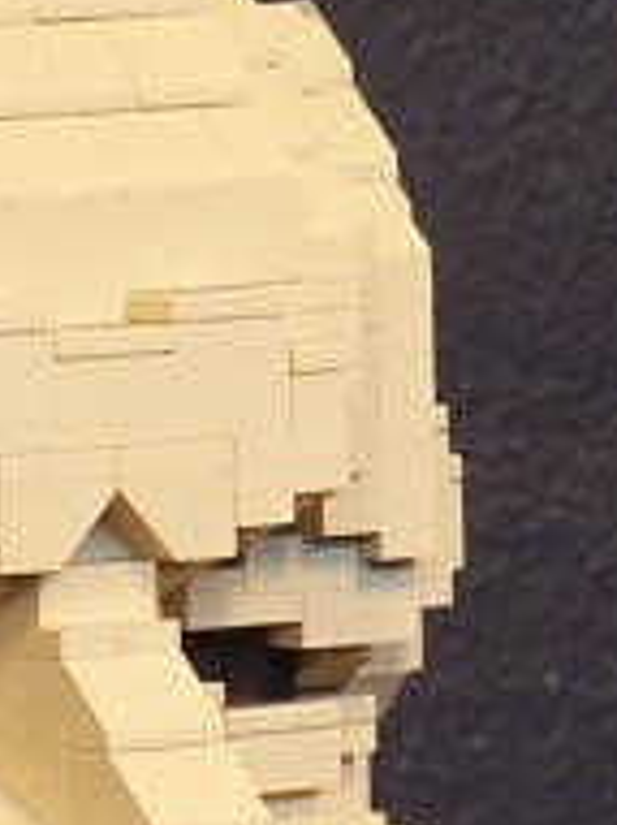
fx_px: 16345
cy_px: 1283
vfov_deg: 2.9
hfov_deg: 2.2
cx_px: -423
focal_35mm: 687
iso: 80
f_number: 3.2
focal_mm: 21.2
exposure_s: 1/2
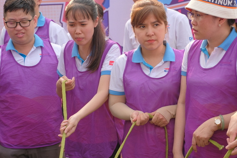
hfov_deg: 18.0
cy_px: 76
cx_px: 132
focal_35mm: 114
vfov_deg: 12.0
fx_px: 750
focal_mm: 56
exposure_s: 1/210
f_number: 5.6
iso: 400
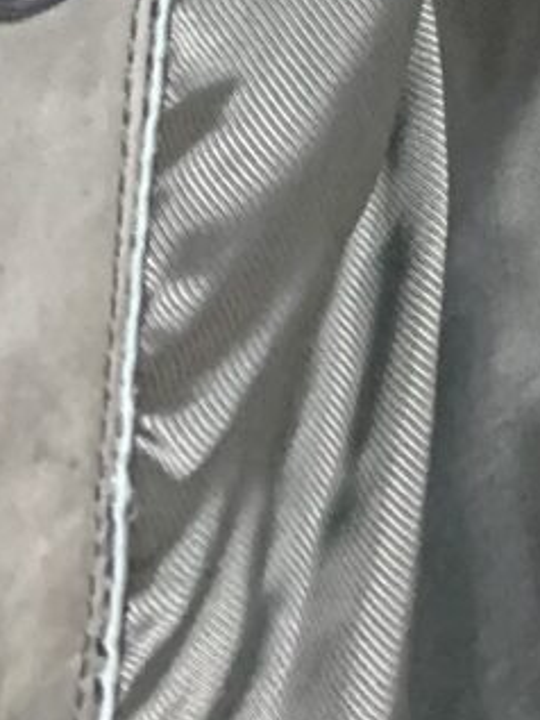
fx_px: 3492
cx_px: 1427
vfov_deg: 9.5
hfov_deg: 8.0
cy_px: -1342
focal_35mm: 168
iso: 250
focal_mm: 4.25
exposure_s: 1/60
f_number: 1.8
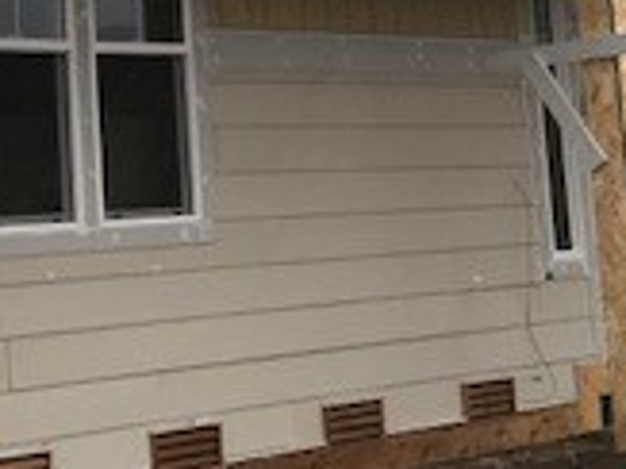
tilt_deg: +9.3
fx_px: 1988
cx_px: 253
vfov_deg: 13.2
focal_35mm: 110
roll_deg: +2.6
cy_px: -19
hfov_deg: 17.9
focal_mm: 3.99
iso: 20
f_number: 1.8
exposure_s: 1/709
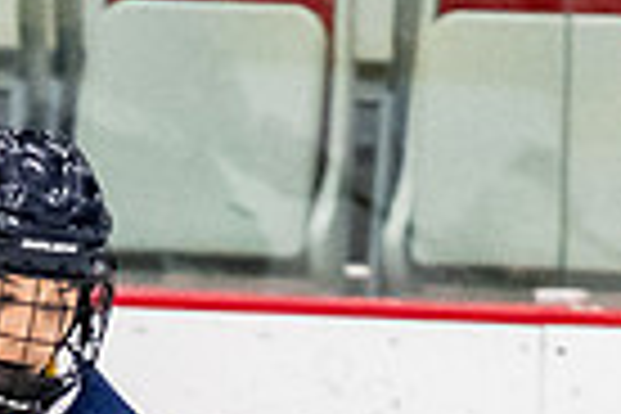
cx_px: 103
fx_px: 20233
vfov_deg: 1.2
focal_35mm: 1173
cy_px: 1009
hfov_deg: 1.8
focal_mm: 110
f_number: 2.8
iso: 3200
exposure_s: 1/640
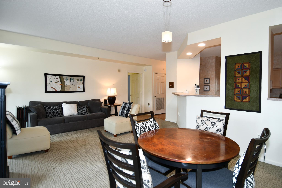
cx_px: 141
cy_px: 94
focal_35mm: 18
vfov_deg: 67.4
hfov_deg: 90.0
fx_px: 141
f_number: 4
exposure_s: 1/60
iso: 280
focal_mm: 12
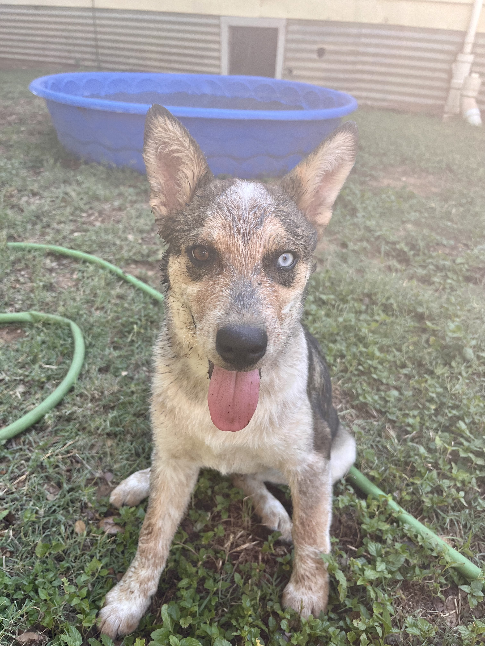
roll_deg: -2.0
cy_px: 323
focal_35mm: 26
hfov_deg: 53.1
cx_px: 242
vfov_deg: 67.3
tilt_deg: -30.6
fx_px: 486
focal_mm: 5.1
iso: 50
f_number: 1.6
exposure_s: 1/529
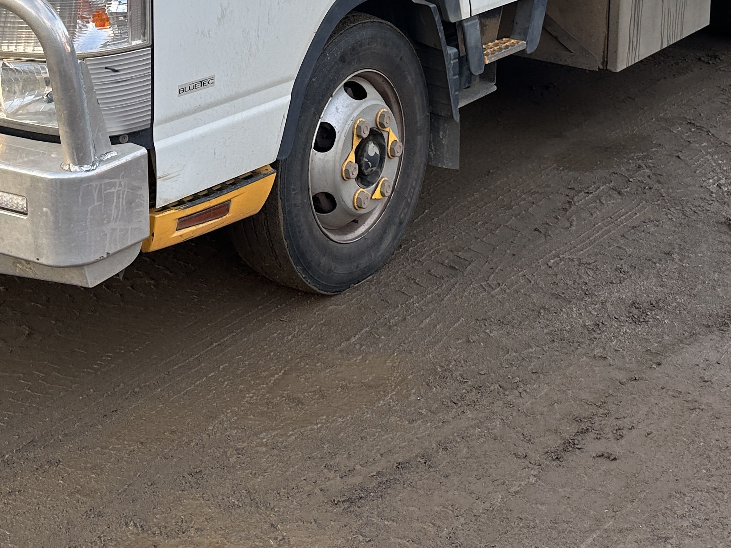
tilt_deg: -3.1
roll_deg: -2.1
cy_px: -109
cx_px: 212
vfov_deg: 22.8
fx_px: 1246
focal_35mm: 59
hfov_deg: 32.3
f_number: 1.78
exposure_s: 1/234
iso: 64
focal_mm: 6.86
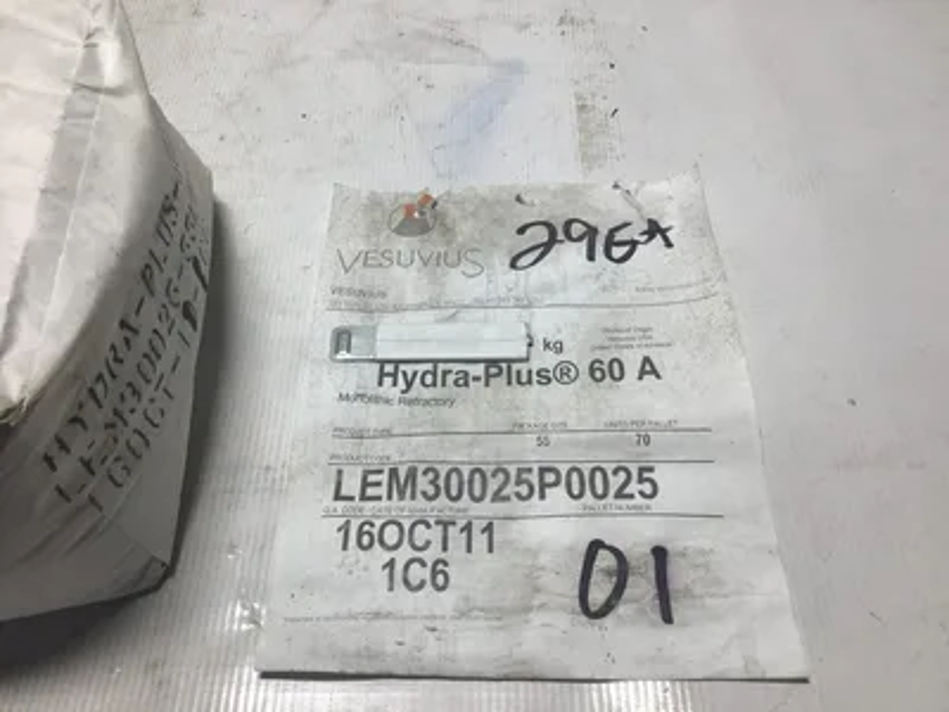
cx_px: 474
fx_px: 850
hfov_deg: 58.4
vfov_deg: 45.4
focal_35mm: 31
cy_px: 356
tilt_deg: -53.9
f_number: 2.4
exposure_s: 1/226
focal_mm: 3.3
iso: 25
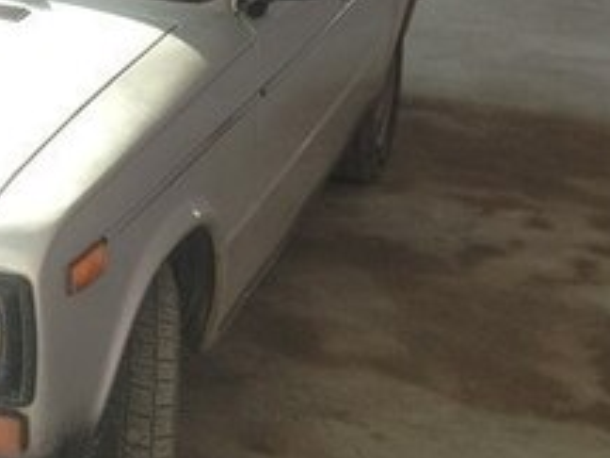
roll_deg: -3.0
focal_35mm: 101
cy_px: -55
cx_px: -54
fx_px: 1780
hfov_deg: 18.7
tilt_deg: -9.5
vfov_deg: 14.3
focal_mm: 4.12
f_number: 2.4
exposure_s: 1/142
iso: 50
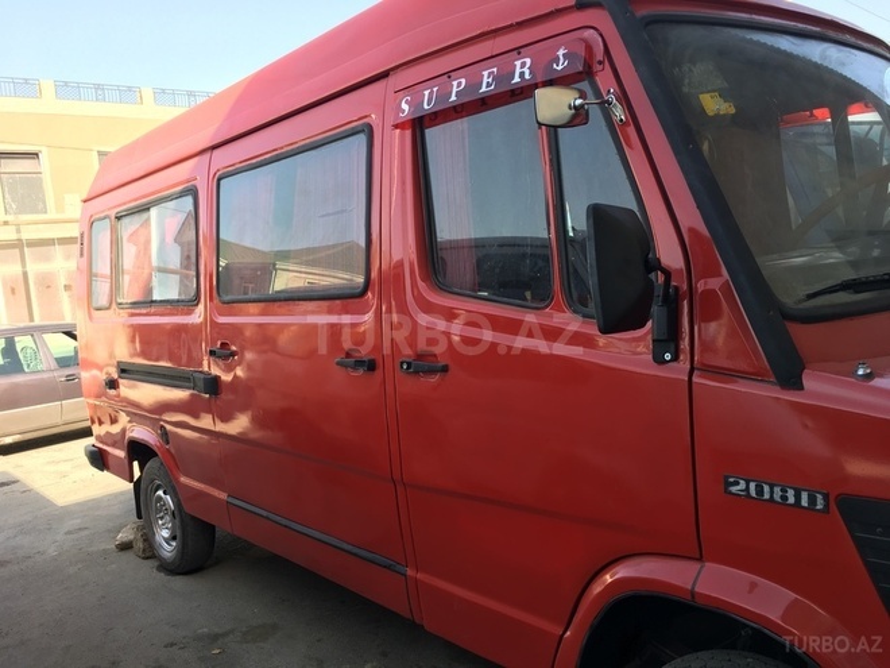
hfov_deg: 61.7
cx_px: 445
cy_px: 334
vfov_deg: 48.2
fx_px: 746
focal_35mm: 29
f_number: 2.2
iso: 25
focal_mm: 4.15
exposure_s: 1/245
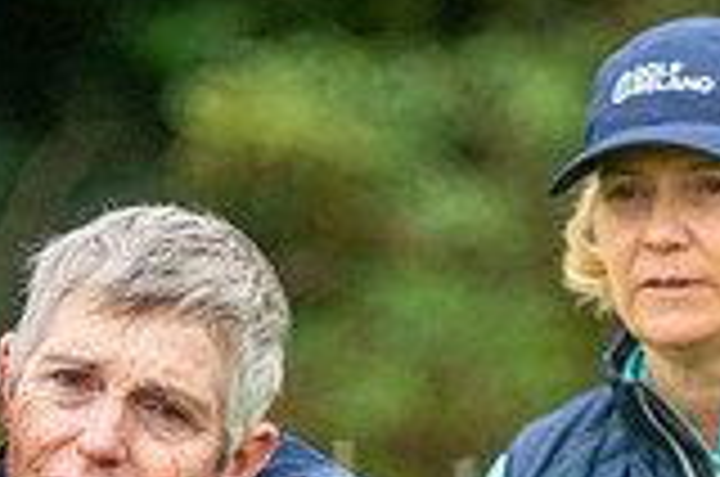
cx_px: 234
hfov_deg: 1.3
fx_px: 32555
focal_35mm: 1631
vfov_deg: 0.8
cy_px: 814
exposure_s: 1/2000
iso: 800
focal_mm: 300
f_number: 4
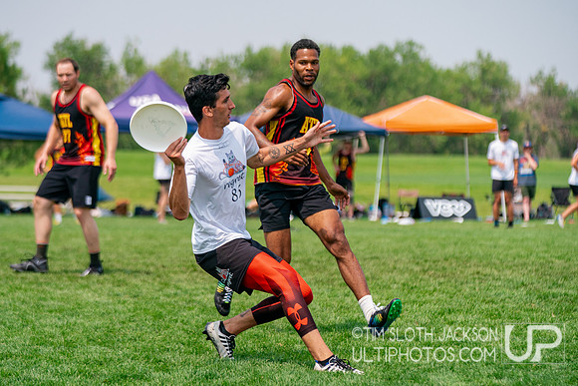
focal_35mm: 149
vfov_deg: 9.2
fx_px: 2401
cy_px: 207
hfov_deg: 13.7
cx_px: 271
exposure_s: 1/6400
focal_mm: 113
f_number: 2.8
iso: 400
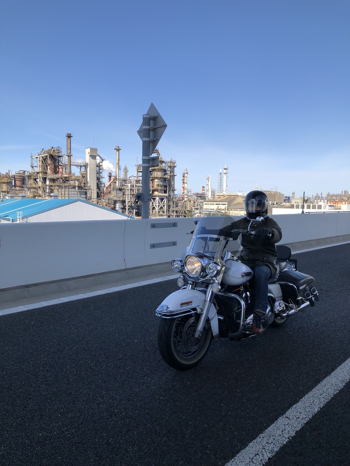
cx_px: 175
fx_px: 377
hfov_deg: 49.7
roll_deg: -0.4
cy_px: 233
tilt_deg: +1.9
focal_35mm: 28
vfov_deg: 63.4
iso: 20
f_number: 1.8
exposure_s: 1/1453
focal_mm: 3.99
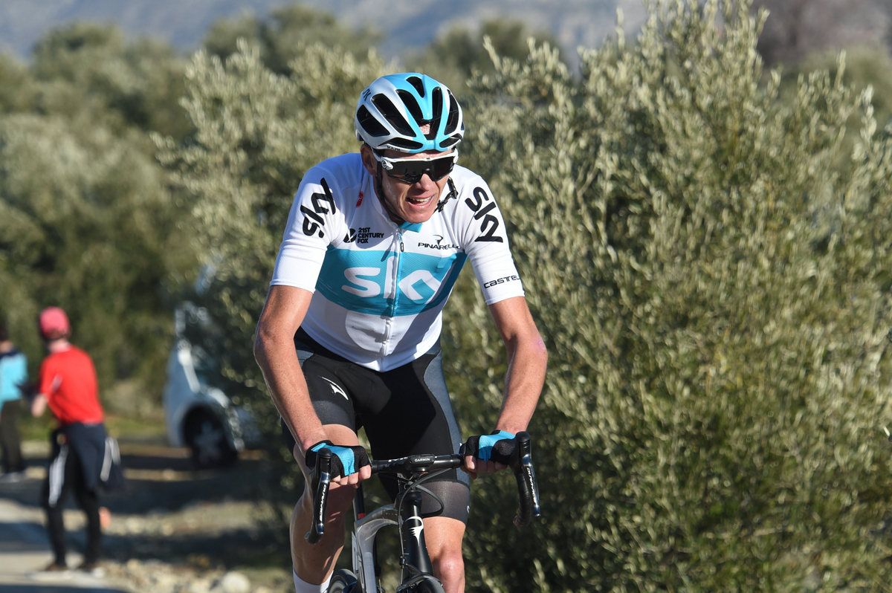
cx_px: 446
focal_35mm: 210
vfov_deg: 6.5
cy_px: 296
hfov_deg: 9.8
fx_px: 5199
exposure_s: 1/1250
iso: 800
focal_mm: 210
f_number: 9
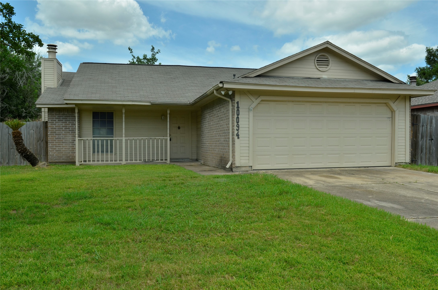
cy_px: 145
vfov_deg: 43.4
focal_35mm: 30
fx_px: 364
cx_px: 219
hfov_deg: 62.0
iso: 200
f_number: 10
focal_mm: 20
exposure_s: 1/400
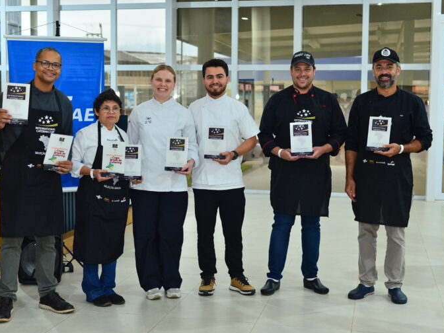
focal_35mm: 55
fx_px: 705
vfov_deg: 26.6
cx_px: 209
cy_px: 169
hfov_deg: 34.9
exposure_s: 1/125
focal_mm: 50
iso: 1600
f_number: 5
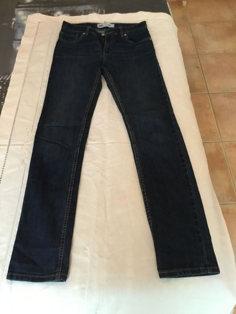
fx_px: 282
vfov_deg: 58.3
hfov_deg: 45.4
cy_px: 157
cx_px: 118
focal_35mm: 31
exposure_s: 1/25
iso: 250
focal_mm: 3.3
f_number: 2.4
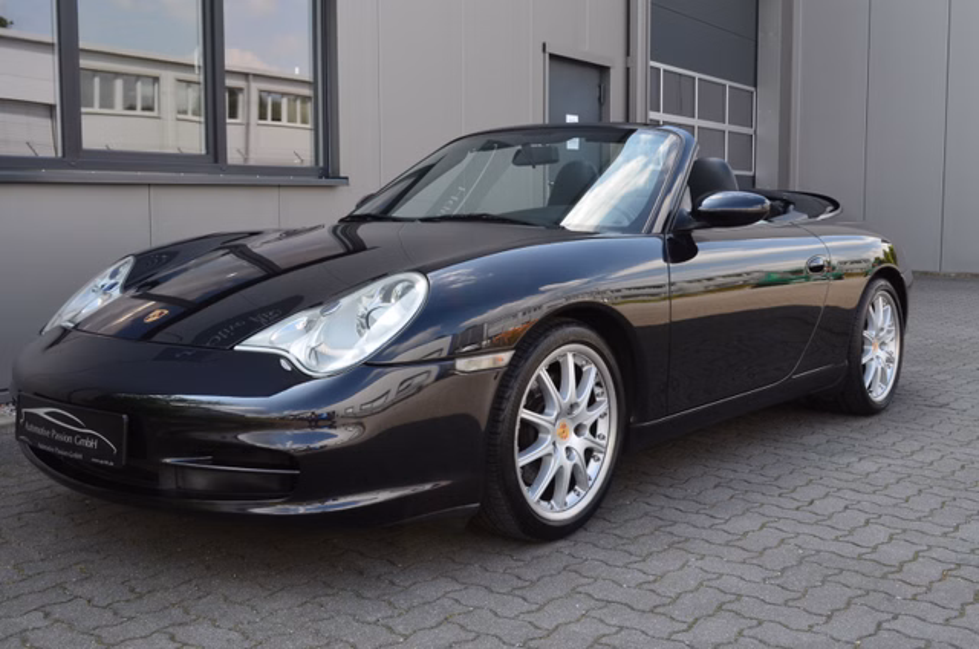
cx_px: 490
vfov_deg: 34.1
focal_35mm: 39
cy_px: 324
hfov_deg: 49.6
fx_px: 1058
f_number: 10
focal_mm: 26
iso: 280
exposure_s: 1/60
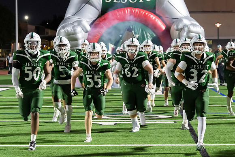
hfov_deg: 17.4
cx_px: 139
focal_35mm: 117
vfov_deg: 11.7
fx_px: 765
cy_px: 58
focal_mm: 82
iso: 10000
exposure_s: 1/400
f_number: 5.6
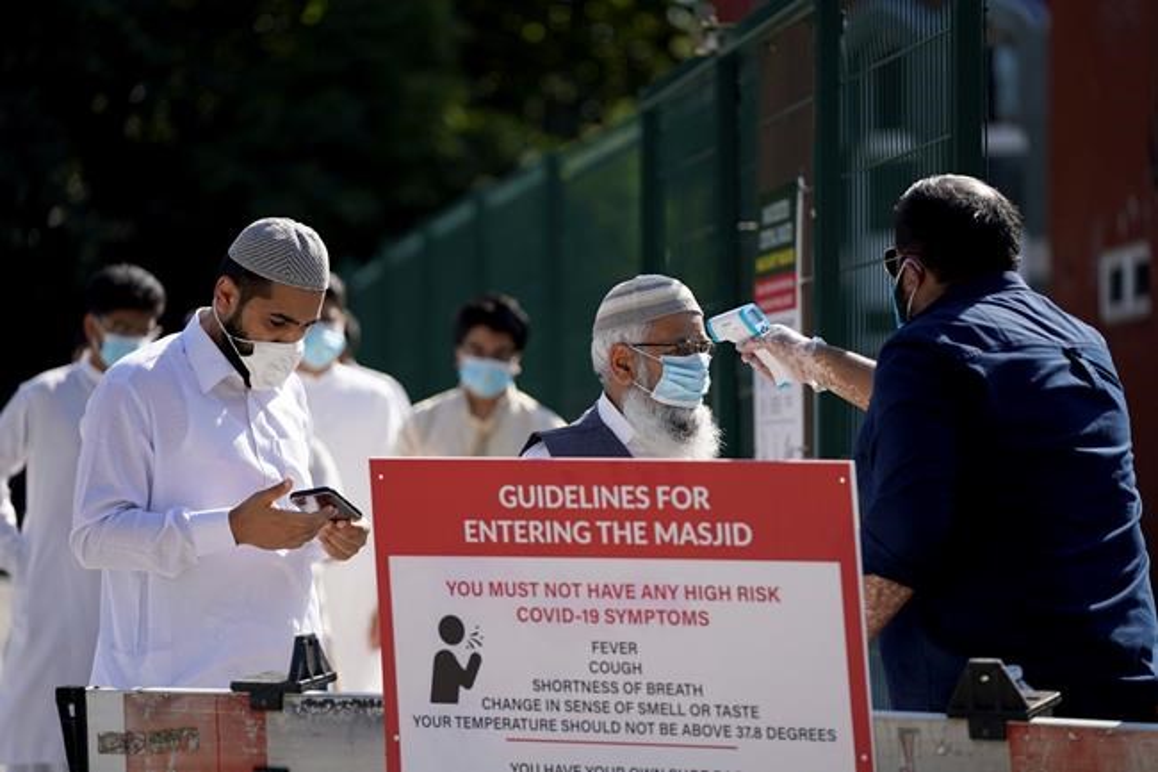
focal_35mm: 131
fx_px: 4213
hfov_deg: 15.7
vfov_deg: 10.5
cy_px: 386
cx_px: 579
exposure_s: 1/5000
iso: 400
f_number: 2.8
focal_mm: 131
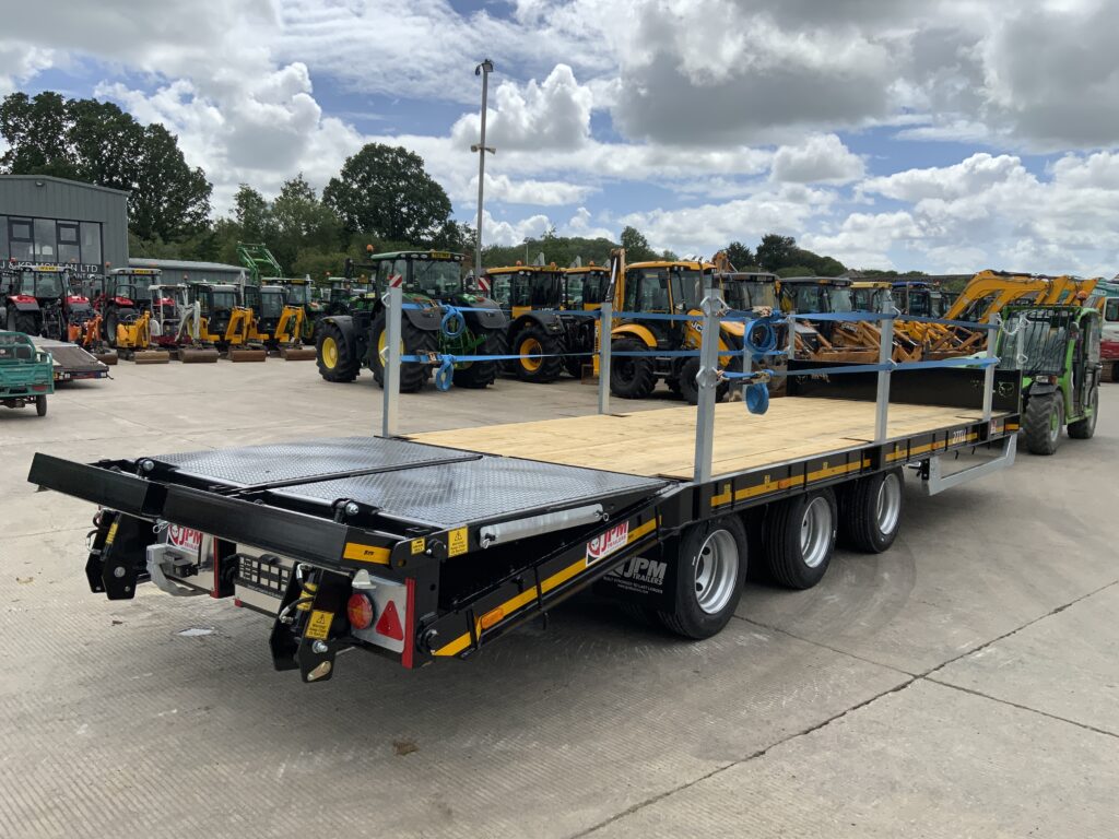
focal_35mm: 29
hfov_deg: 61.7
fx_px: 937
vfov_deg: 48.2
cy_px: 420
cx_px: 560
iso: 20
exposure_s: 1/2427
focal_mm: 3
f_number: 1.8
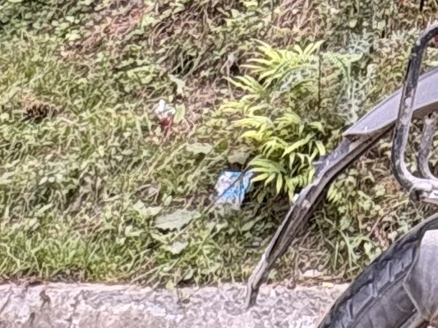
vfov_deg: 10.4
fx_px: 1340
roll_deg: -4.4
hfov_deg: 16.0
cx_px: 760
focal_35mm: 106
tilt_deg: +24.6
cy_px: -620
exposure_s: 1/125
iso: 80
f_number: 2.2
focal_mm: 2.22
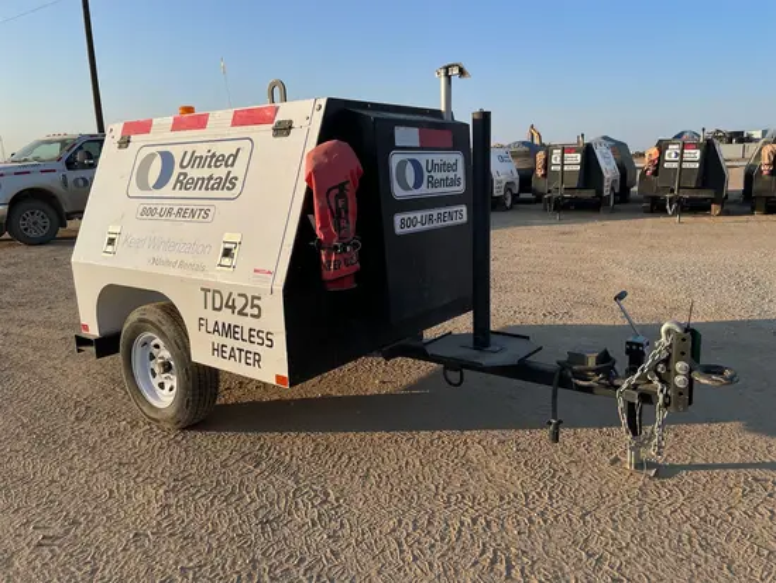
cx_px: 388
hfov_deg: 67.3
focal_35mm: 26
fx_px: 583
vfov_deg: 53.1
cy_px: 292
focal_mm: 4.2
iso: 50
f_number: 1.6
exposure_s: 1/4831
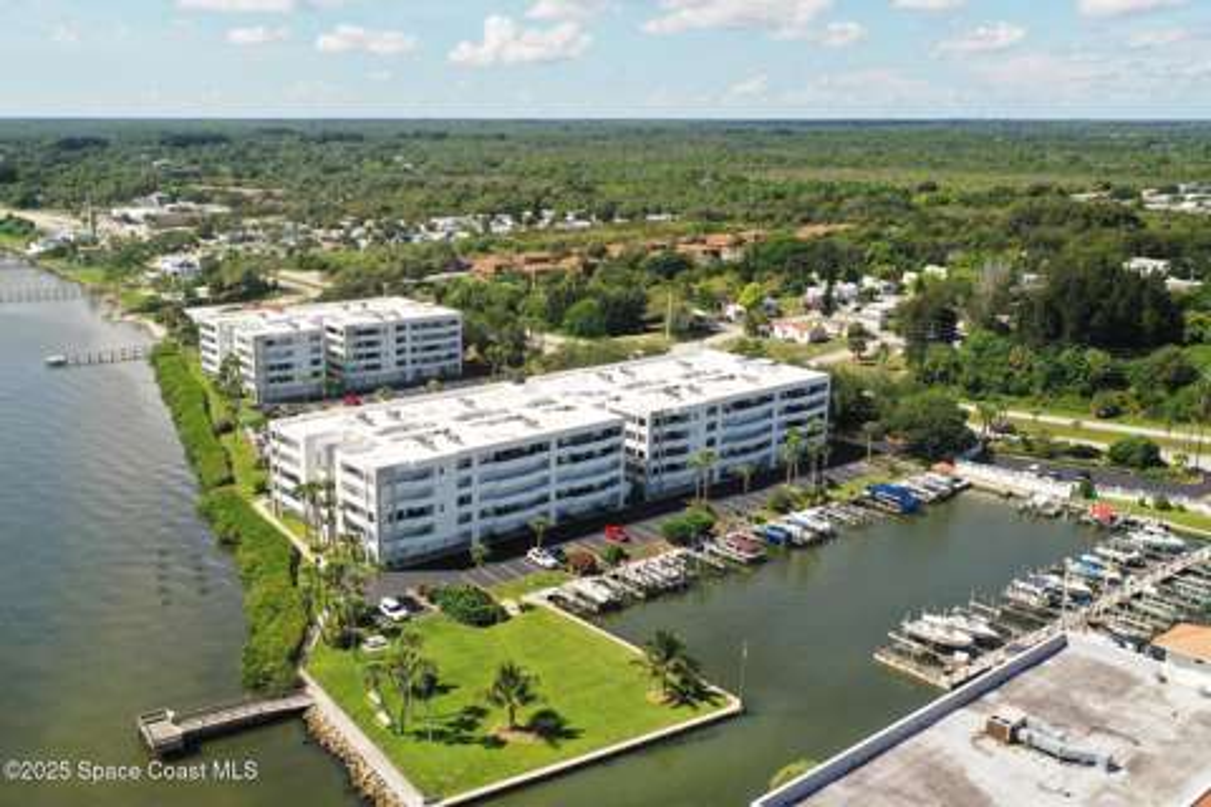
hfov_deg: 65.5
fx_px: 942
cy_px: 404
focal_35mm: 28
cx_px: 606
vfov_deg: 46.4
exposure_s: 1/500
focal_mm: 10.26
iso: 100
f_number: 5.6
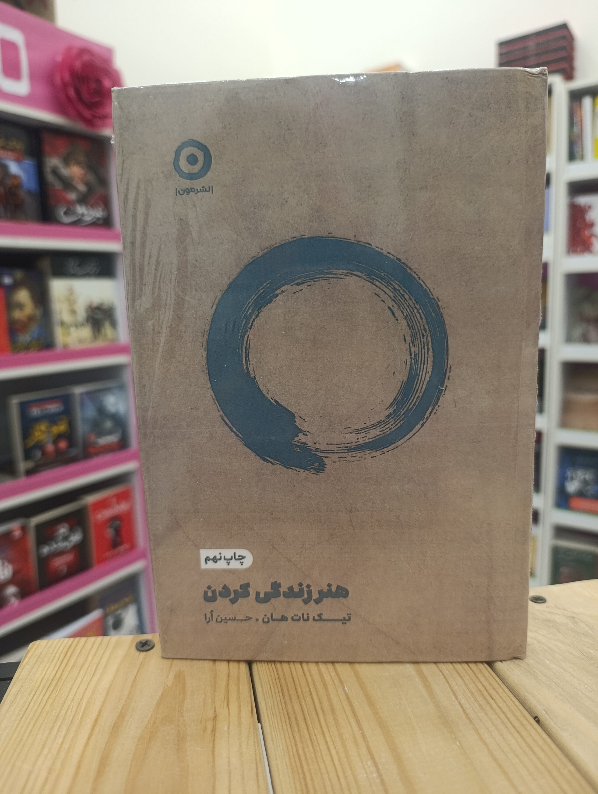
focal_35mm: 23
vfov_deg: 73.8
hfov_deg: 59.0
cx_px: 299
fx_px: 528
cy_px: 397
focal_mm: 6.11
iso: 745
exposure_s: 1/100
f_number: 1.65
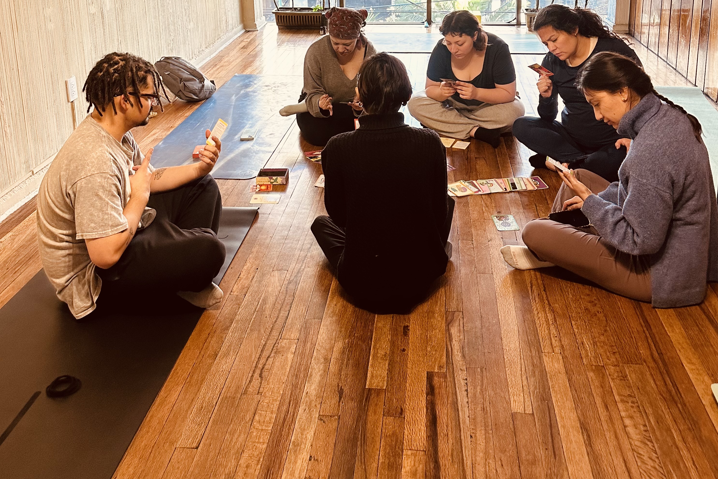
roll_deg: +0.8
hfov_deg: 55.8
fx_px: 678
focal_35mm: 34
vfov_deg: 35.9
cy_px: 24
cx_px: 366
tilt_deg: -11.7
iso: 160
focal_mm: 6.86
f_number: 1.78
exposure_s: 1/60
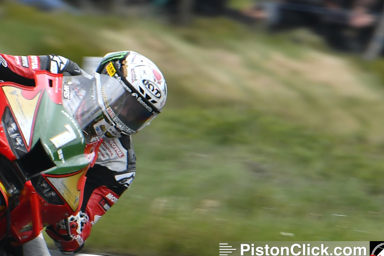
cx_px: -110
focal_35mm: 1123
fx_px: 11980
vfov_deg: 1.2
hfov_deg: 1.8
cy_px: 53
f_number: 5.6
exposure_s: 1/250
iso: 160
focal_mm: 280
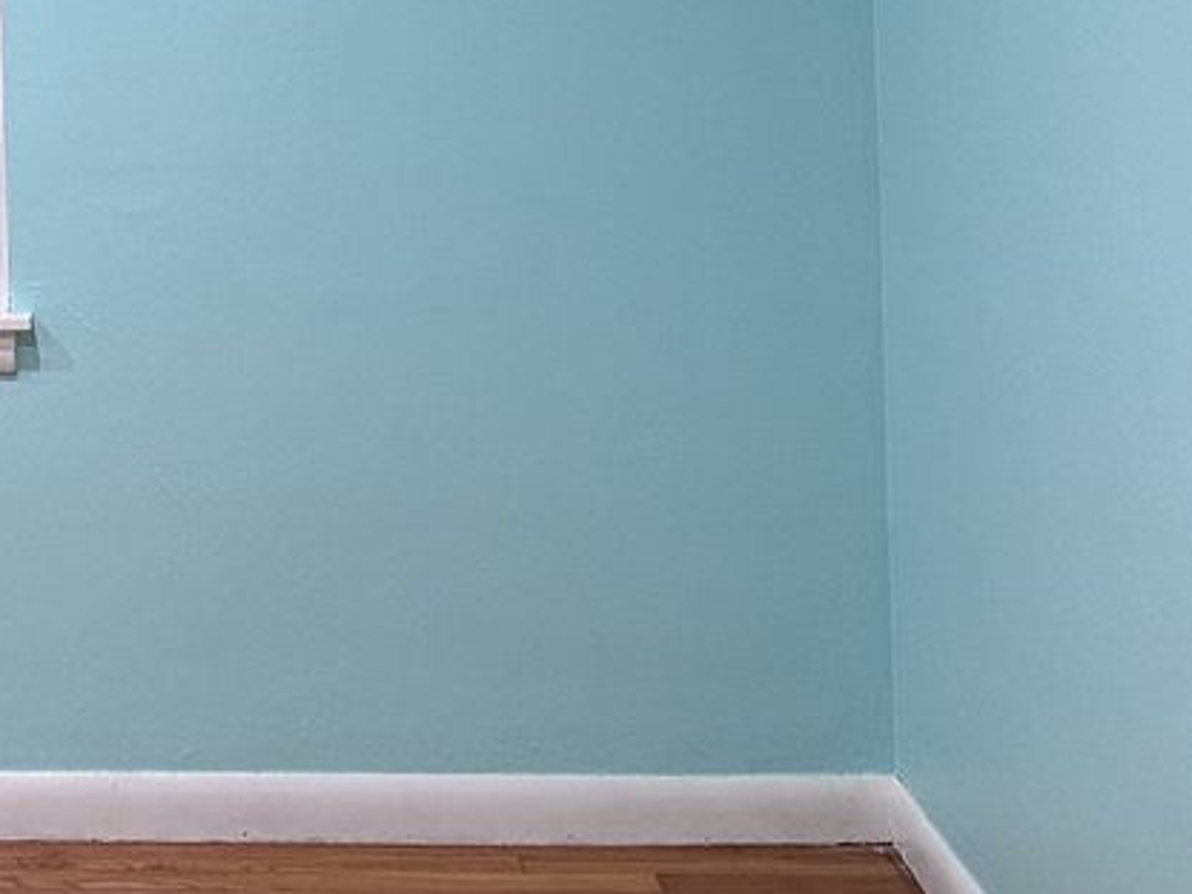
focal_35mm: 83
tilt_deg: -0.4
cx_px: -97
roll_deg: +1.8
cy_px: -258
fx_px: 2858
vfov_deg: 16.8
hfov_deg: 22.3
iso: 160
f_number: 1.78
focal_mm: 6.86
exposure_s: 1/60
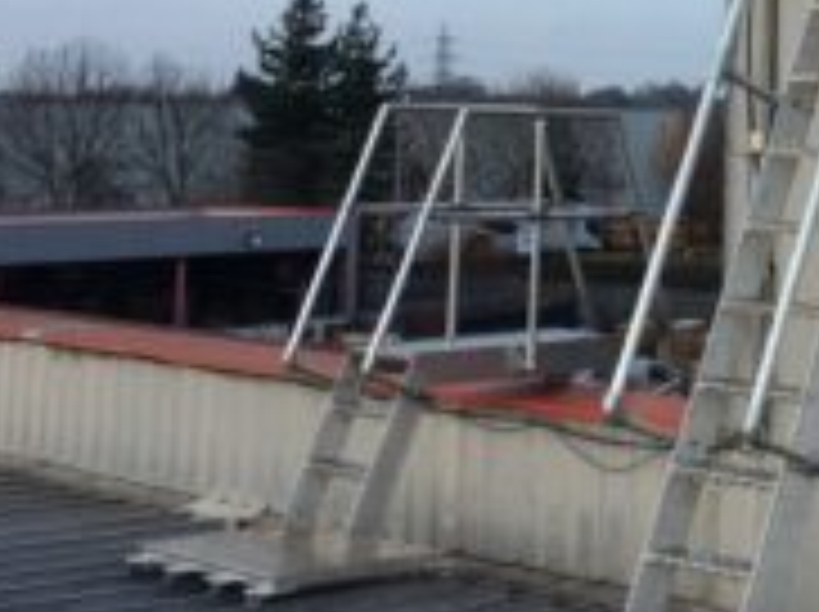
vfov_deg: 17.3
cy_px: -22
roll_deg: -0.3
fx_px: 1961
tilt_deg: +2.7
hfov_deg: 21.7
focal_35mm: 83
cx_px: 999
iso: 32
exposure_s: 1/1140
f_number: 2.2
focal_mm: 4.15
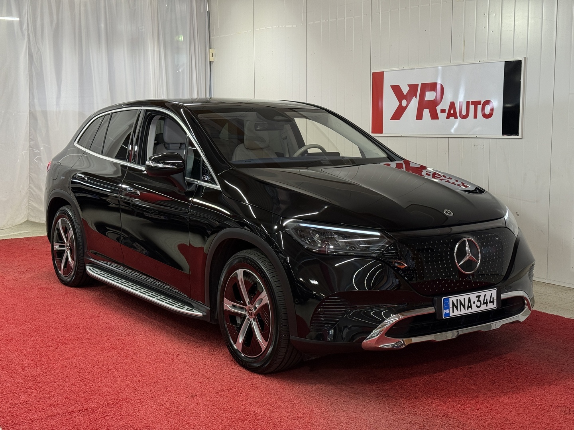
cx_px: 287
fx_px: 796
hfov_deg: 39.7
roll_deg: +0.3
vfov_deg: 30.3
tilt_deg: -6.4
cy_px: 215
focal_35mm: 48
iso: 64
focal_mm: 6.76
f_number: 1.78
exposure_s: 1/102
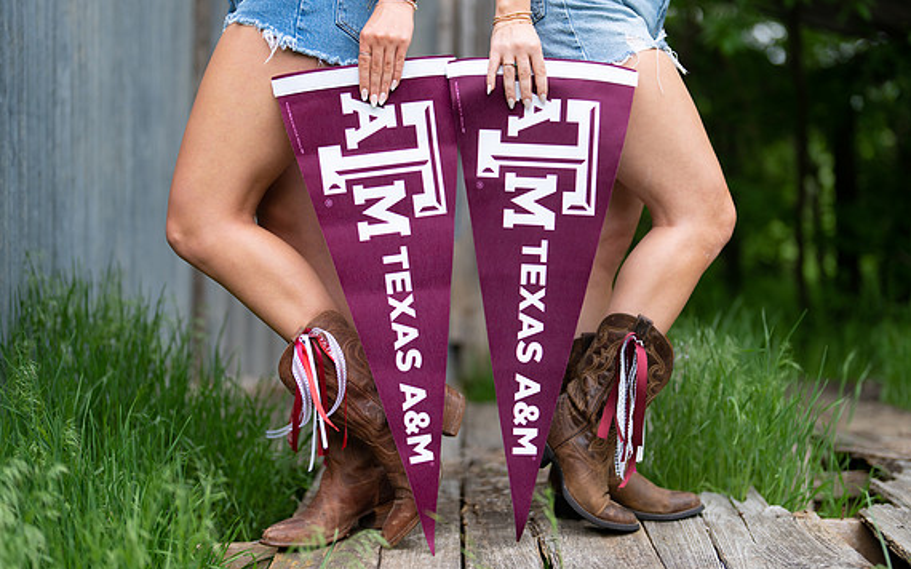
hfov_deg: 35.7
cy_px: 295
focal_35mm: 57
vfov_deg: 22.7
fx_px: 1415
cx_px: 488
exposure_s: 1/640
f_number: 1.2
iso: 125
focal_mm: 50
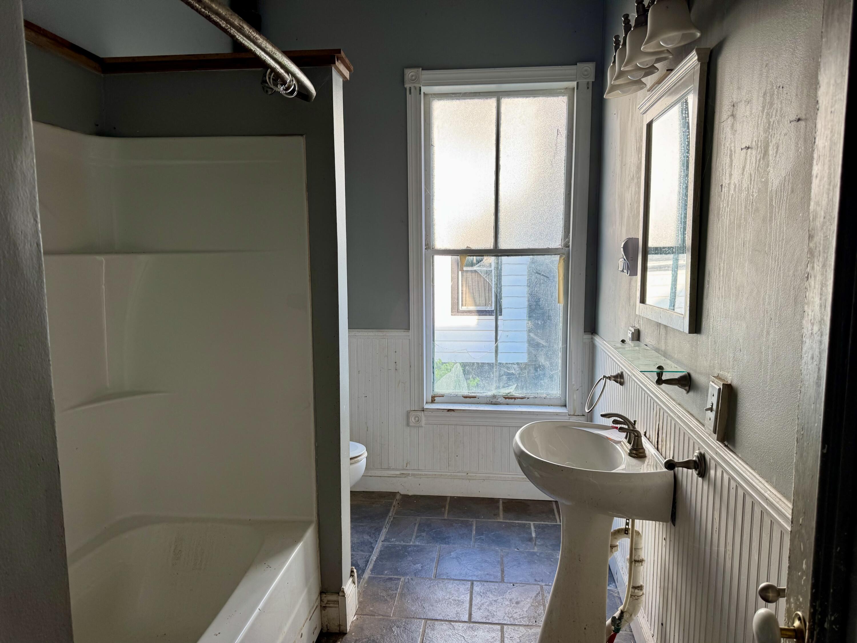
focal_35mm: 24
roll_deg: -0.1
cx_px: 428
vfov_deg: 56.8
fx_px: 594
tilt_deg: -6.6
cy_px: 322
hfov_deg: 71.6
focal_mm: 6.76
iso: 50
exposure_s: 1/121
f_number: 1.78
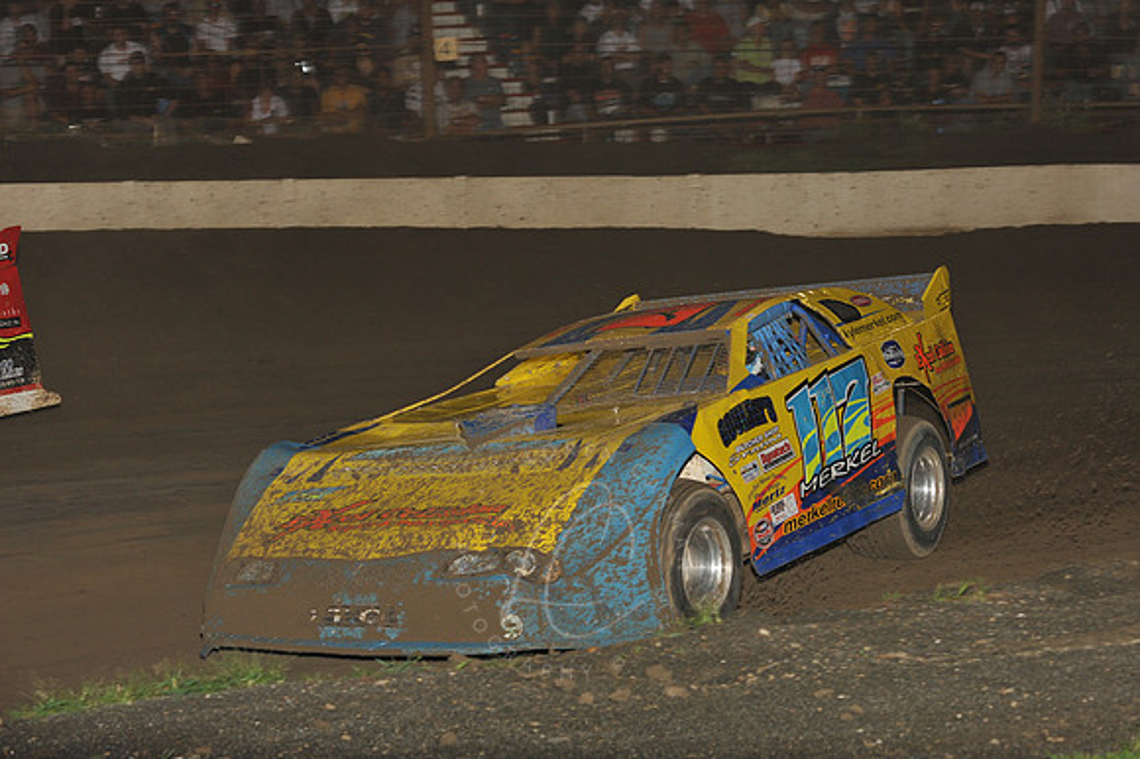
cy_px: 380
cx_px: 570
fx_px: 3323
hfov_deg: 19.5
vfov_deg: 13.0
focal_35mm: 105
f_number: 7.1
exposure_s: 1/320
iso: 800
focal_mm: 105
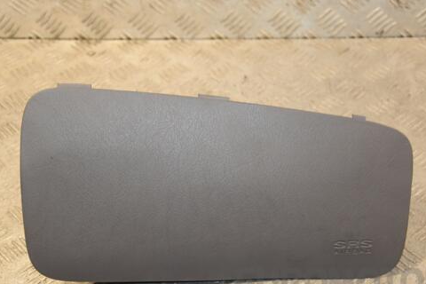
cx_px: 220
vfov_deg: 20.7
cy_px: 163
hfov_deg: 30.7
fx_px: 777
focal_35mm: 66
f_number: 5
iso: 800
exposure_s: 1/125
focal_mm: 35
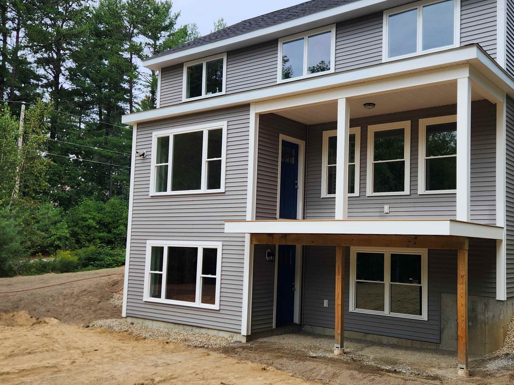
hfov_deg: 51.0
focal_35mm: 36
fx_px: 535
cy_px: 211
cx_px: 312
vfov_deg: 39.6
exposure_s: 1/978
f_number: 1.8
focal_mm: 5.4
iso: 20
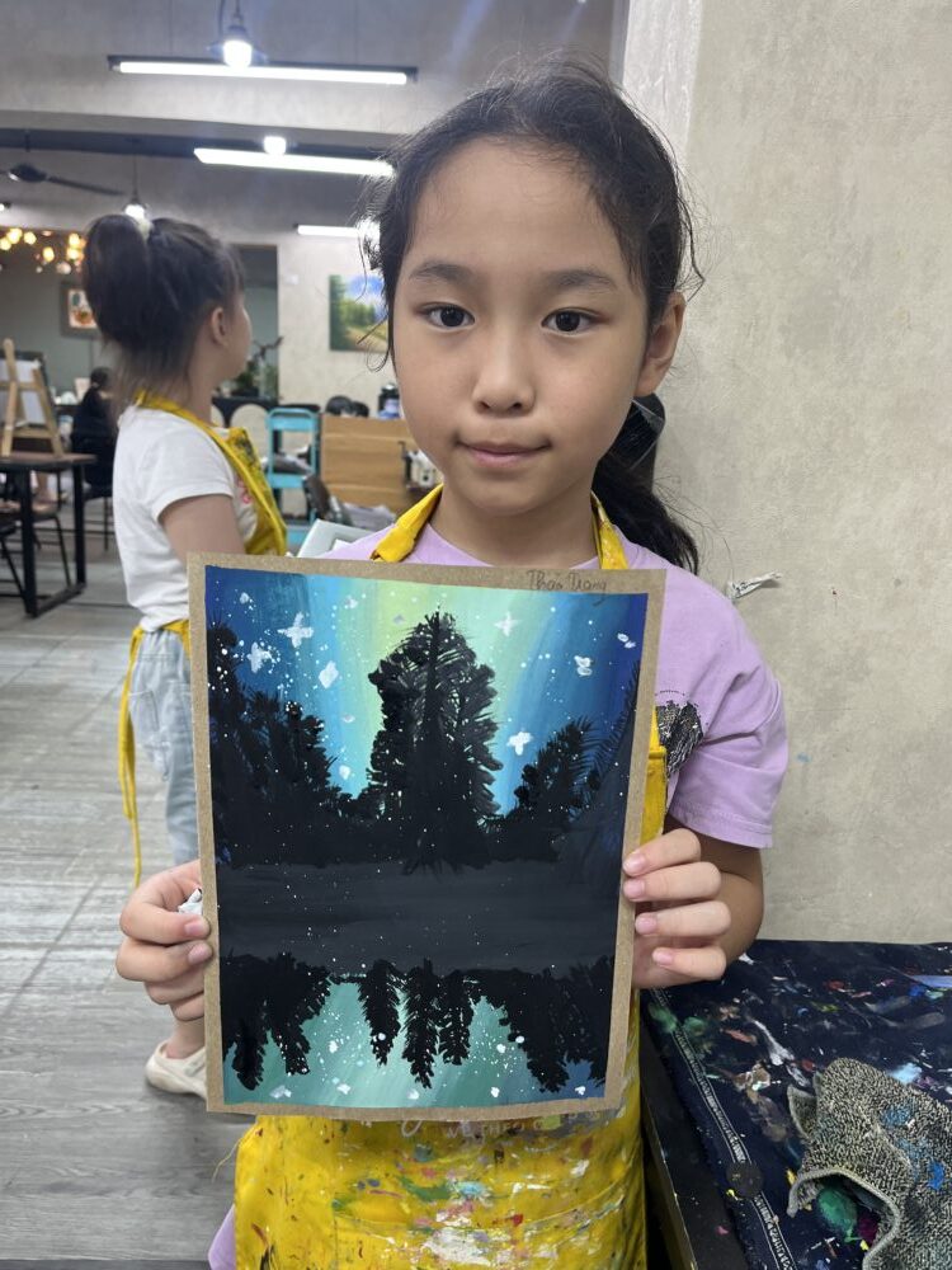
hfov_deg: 53.1
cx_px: 476
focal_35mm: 26
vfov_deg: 67.3
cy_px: 635
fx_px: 953
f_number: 1.6
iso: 125
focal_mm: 5.1
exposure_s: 1/100
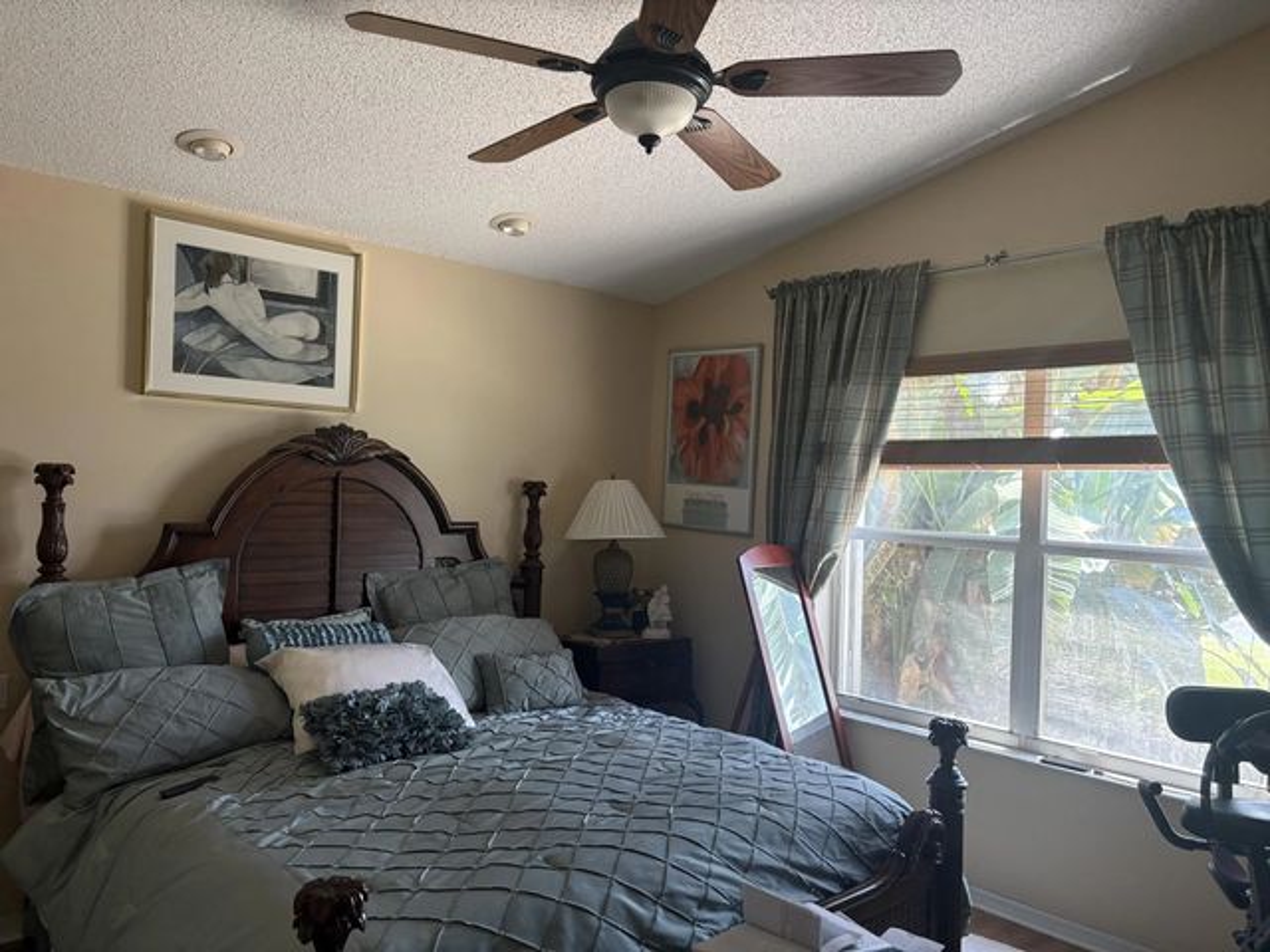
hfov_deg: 67.3
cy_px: 476
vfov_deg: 53.1
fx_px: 954
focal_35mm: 26
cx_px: 635
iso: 160
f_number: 1.6
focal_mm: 5.96
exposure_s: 1/60
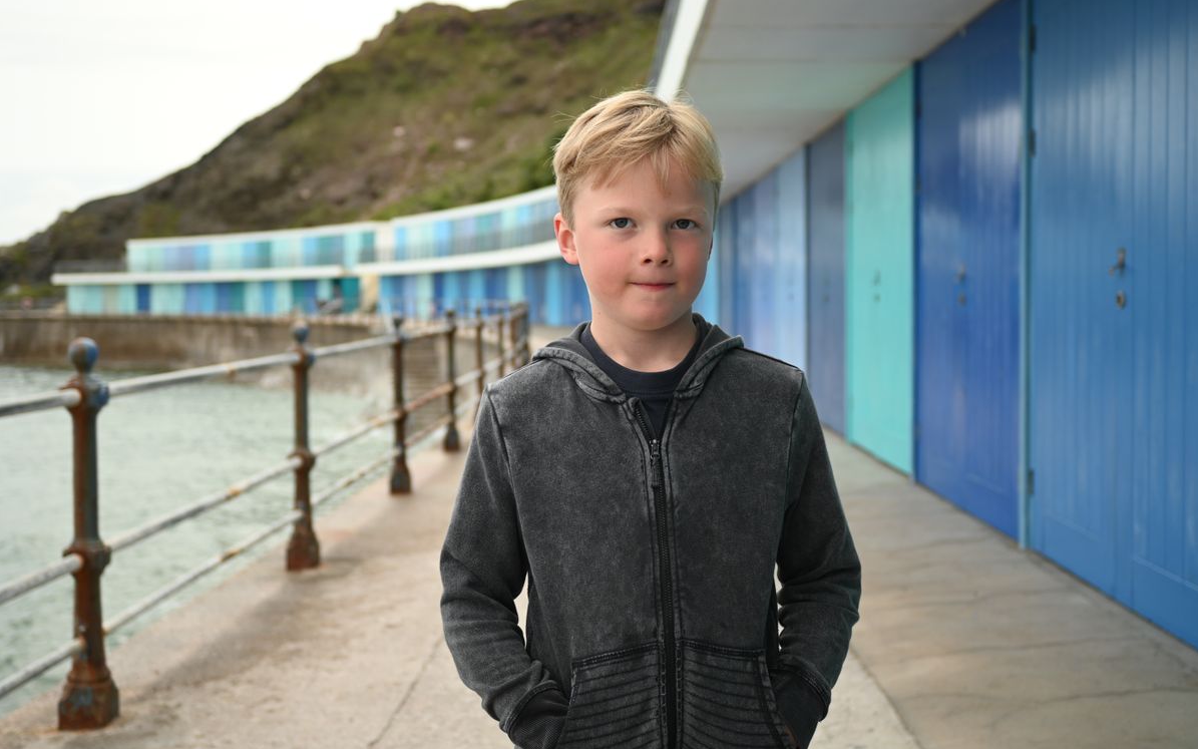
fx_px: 1404
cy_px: 350
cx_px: 601
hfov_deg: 46.2
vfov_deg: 29.9
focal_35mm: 43
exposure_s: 1/100
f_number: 2.8
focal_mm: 28
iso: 100
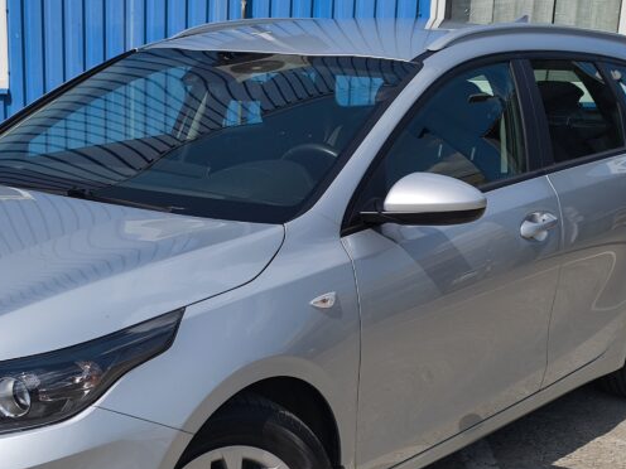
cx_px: 192
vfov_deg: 22.7
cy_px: 361
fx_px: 1157
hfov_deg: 30.0
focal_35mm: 64
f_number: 1.6
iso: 50
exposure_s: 1/5327
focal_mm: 6.57
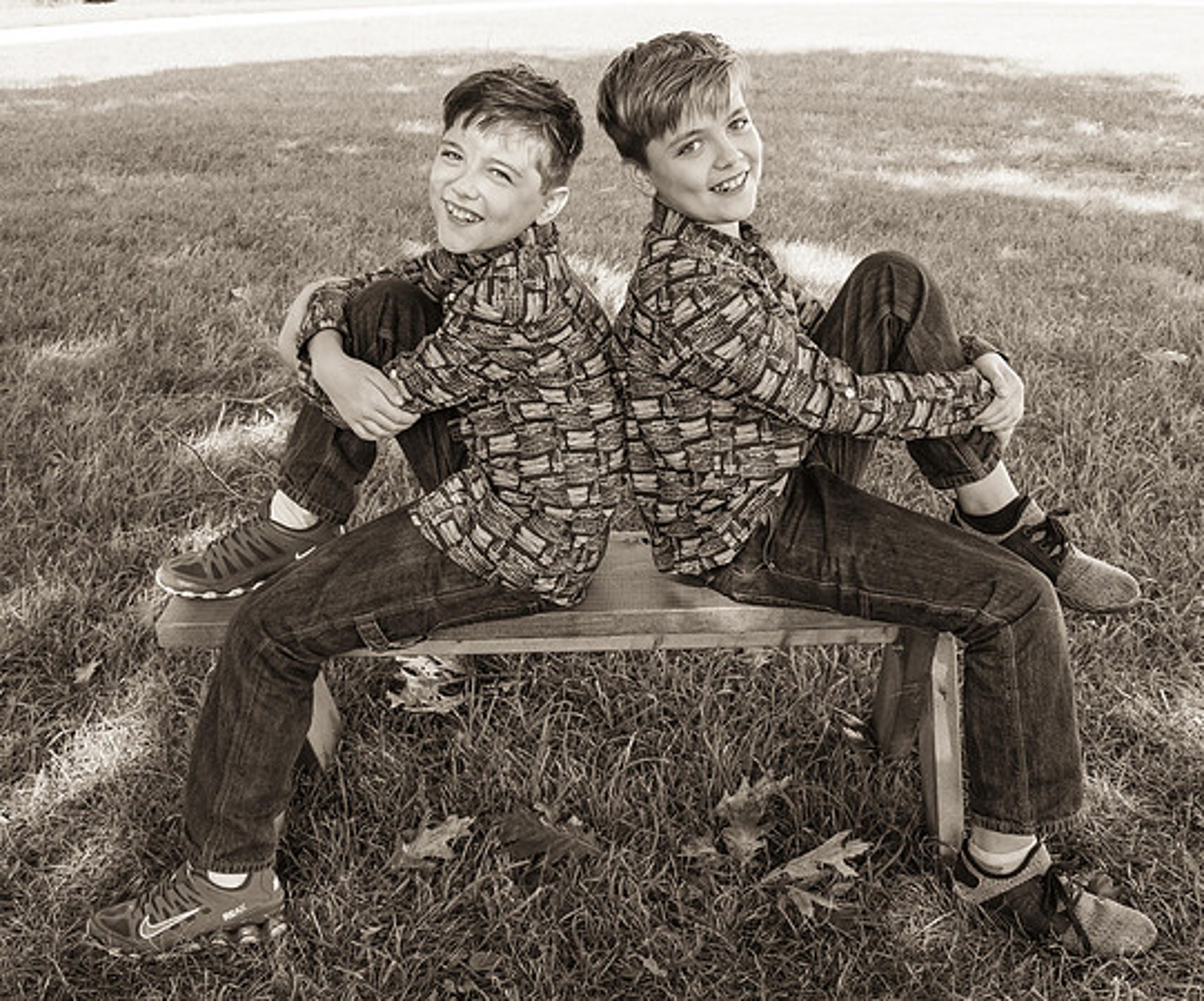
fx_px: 1438
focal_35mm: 40
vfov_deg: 38.4
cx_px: 639
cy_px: 510
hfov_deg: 45.4
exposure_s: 1/200
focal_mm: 18
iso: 400
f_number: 7.1
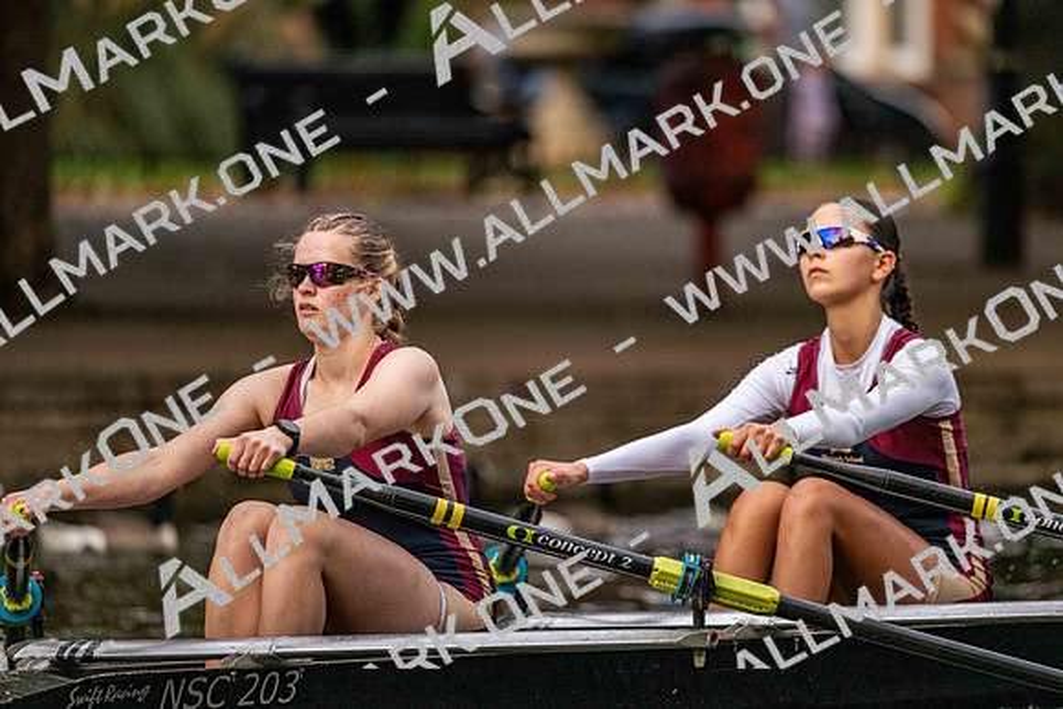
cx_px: 532
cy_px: 354
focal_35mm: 400
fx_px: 11813
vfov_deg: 3.4
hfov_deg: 5.2
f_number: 4.5
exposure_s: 1/2500
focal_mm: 400
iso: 2800
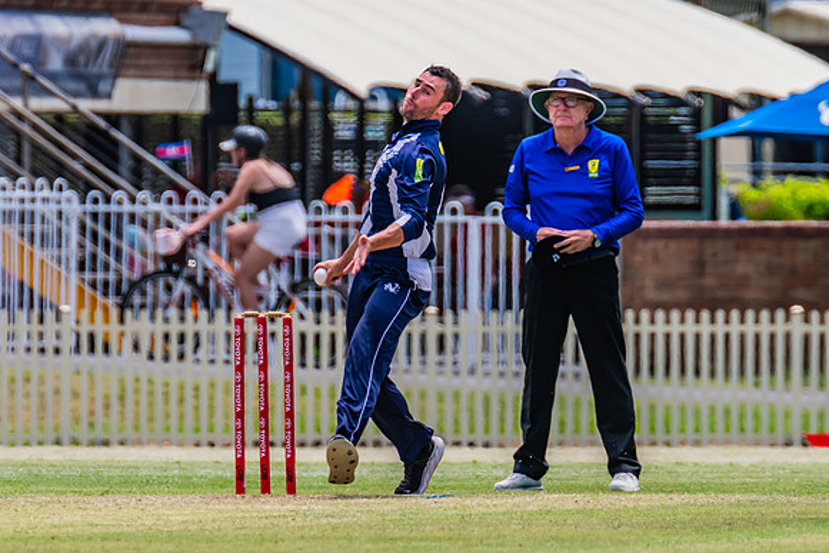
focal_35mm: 967
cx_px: 446
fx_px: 22274
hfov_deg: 2.1
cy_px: 248
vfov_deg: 1.4
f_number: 10
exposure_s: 1/2000
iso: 800
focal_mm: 600
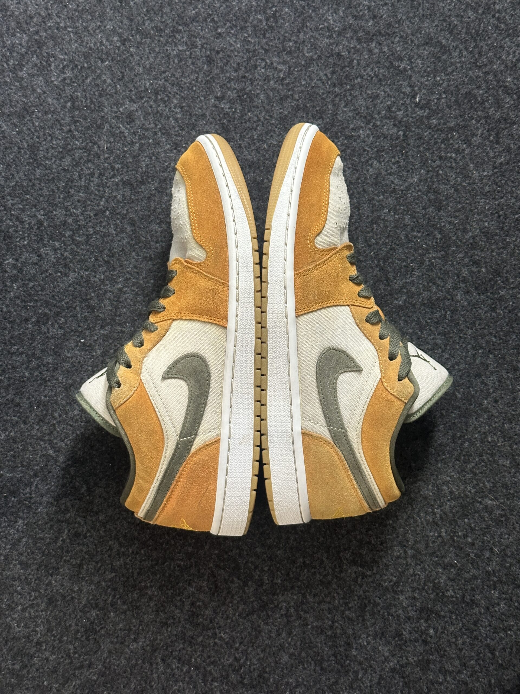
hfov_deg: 30.3
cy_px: 347
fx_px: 961
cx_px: 260
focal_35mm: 48
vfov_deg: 39.7
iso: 250
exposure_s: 1/33
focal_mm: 6.86
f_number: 1.78
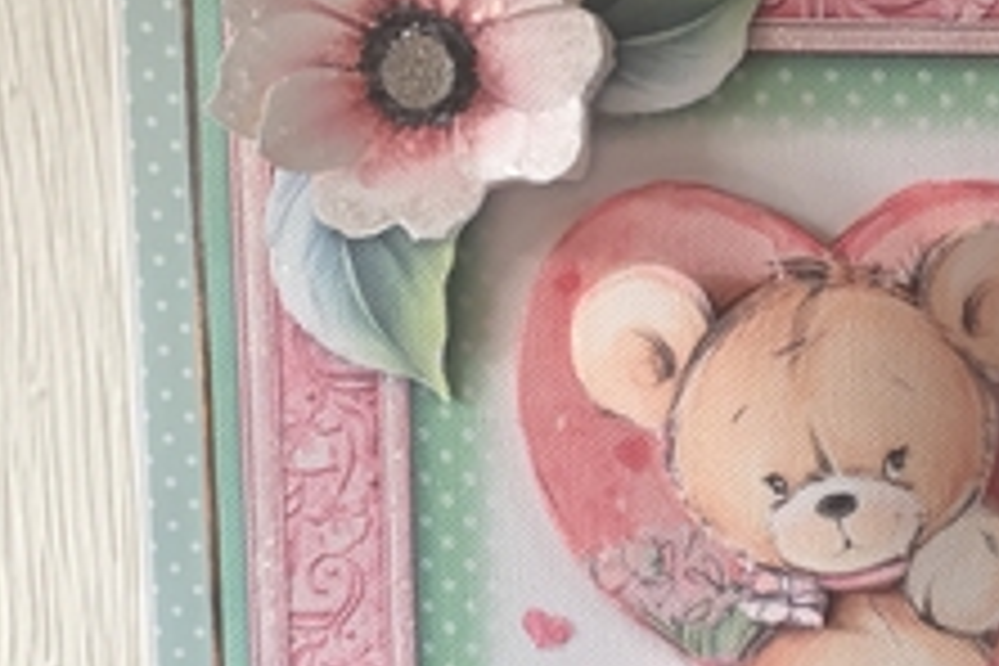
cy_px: 425
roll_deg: -0.5
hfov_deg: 32.2
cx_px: 756
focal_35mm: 61
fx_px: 1693
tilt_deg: -11.2
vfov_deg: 22.2
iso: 40
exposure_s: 1/33
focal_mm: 4.15
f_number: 2.2
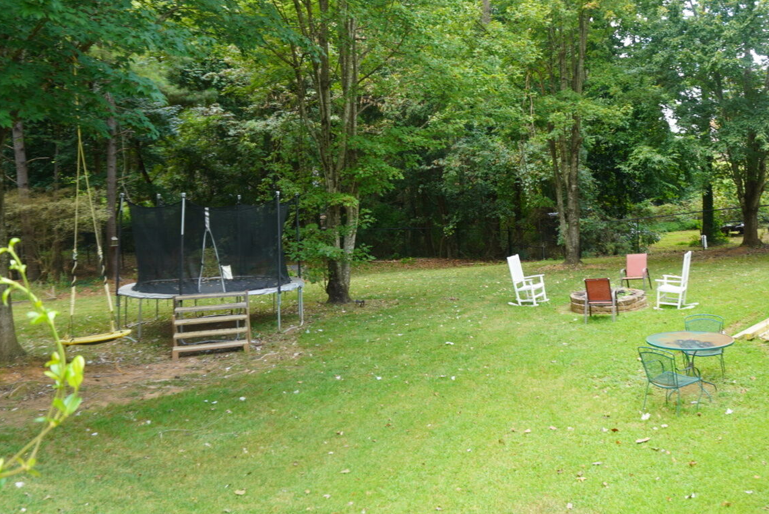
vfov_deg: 38.7
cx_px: 472
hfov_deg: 55.2
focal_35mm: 34
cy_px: 194
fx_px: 727
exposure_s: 1/60
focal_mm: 16
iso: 125
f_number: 4
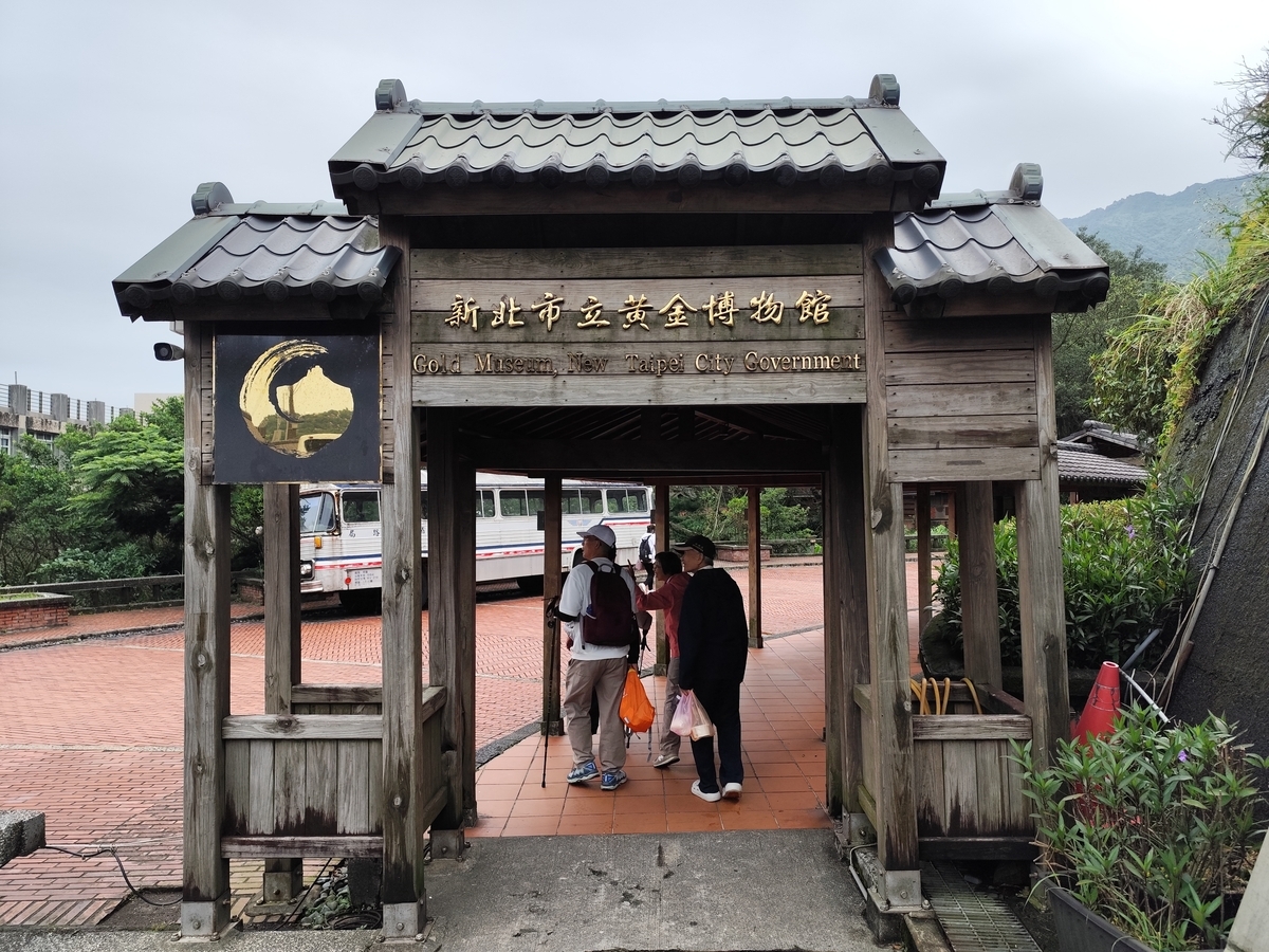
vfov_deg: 58.9
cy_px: 476
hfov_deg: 73.9
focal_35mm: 23
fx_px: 843
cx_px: 634
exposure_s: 1/436
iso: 50
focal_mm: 6.19
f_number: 1.65
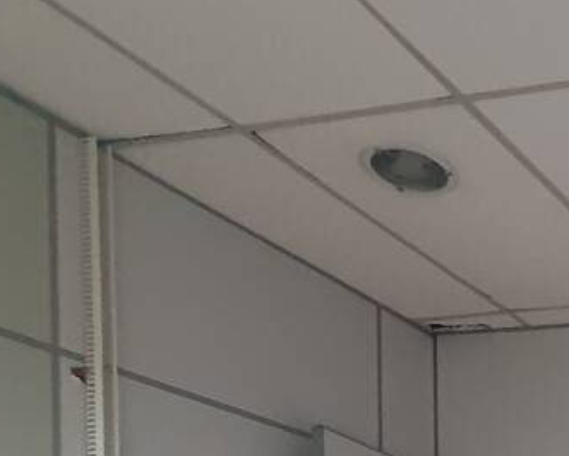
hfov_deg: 26.1
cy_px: 672
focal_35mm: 55
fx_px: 927
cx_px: 831
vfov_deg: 22.8
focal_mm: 1.8
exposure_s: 1/40
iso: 400
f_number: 2.2
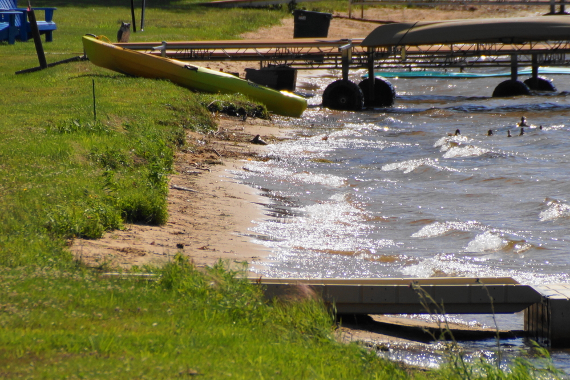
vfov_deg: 3.7
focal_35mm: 375
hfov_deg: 5.5
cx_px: 285
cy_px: 190
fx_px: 5937
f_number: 6.3
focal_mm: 250
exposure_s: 1/400
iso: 160
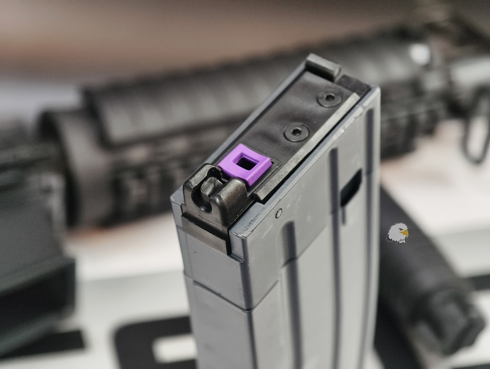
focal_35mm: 85
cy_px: 184
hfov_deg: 23.0
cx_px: 245
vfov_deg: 17.4
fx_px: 1205
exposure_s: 1/20
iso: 732
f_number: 2.67
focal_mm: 22.48
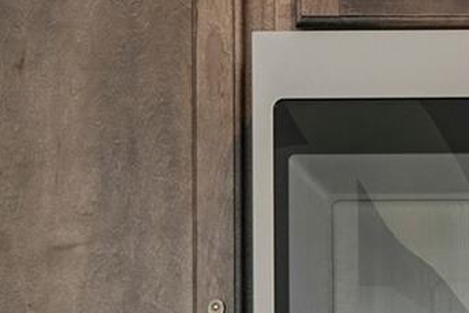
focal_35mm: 118
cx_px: 654
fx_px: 1541
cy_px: 548
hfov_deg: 16.1
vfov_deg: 10.9
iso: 400
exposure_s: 1/15
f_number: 11
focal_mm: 25.5
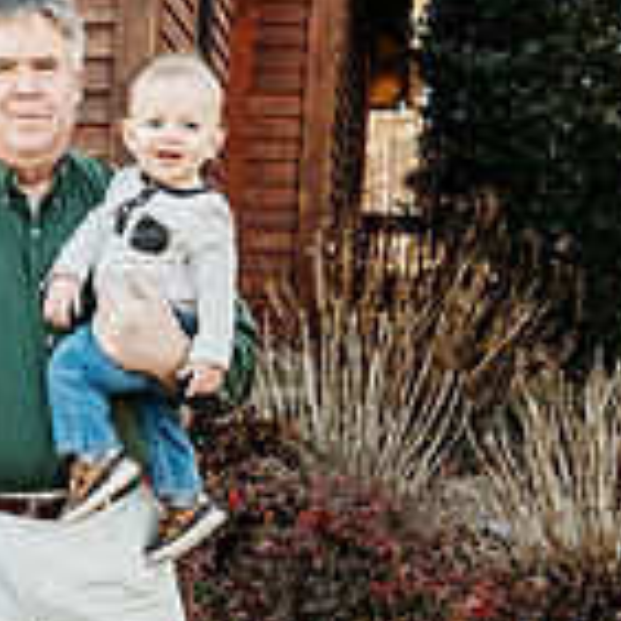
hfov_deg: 25.3
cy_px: 445
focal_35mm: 65
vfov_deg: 26.2
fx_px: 1319
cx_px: 9
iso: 250
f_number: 2.8
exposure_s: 1/320
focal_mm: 24
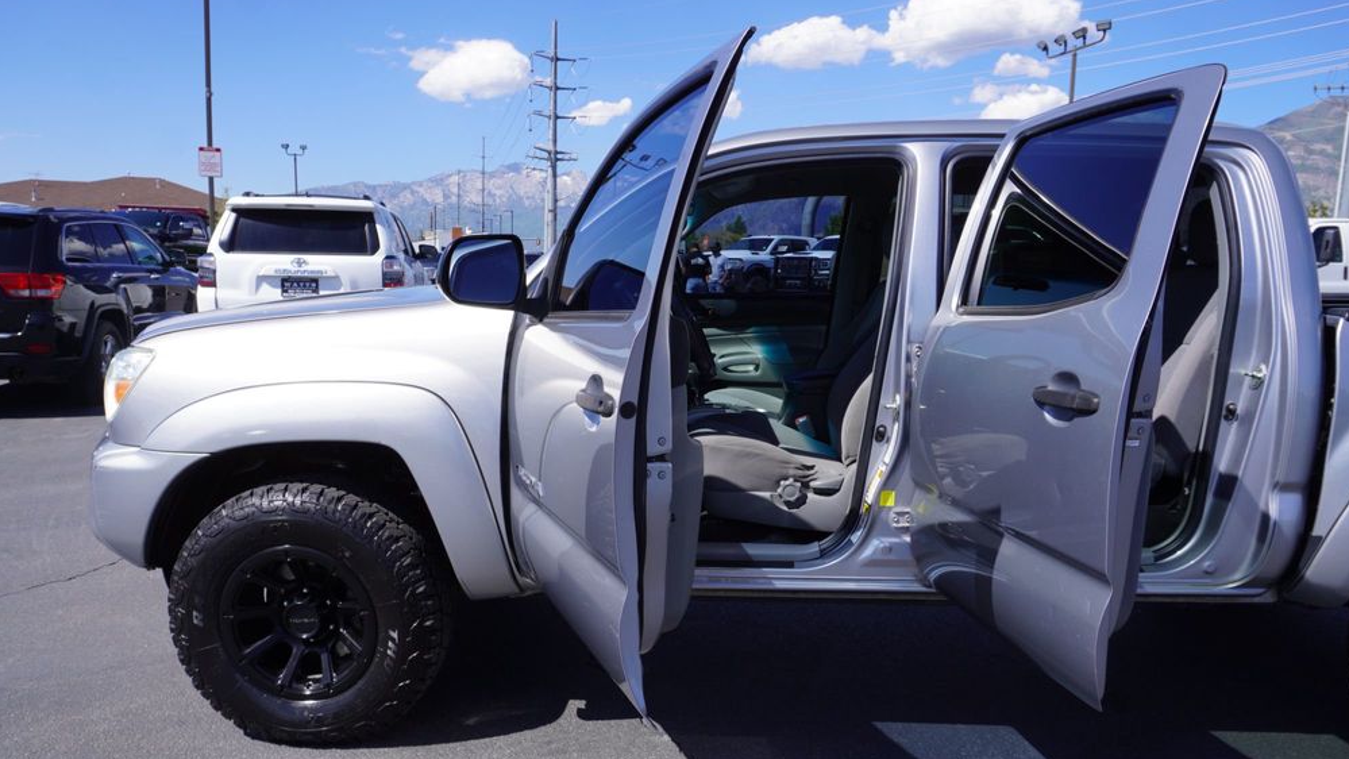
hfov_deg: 66.1
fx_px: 1037
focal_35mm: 29
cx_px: 687
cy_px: 448
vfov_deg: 40.0
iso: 100
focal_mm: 18
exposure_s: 1/250
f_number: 8
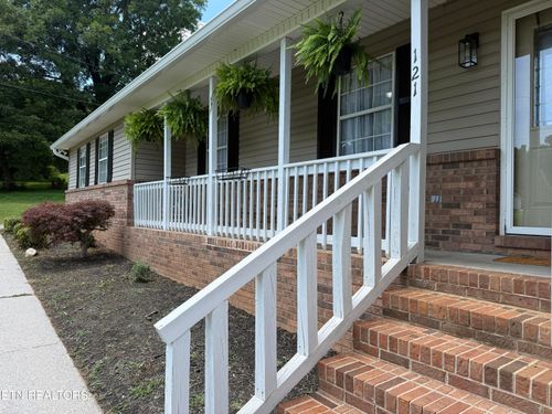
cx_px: 276
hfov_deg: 71.6
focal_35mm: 24
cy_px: 207
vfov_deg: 56.8
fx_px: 383
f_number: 1.78
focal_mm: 6.76
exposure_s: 1/1314
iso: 80
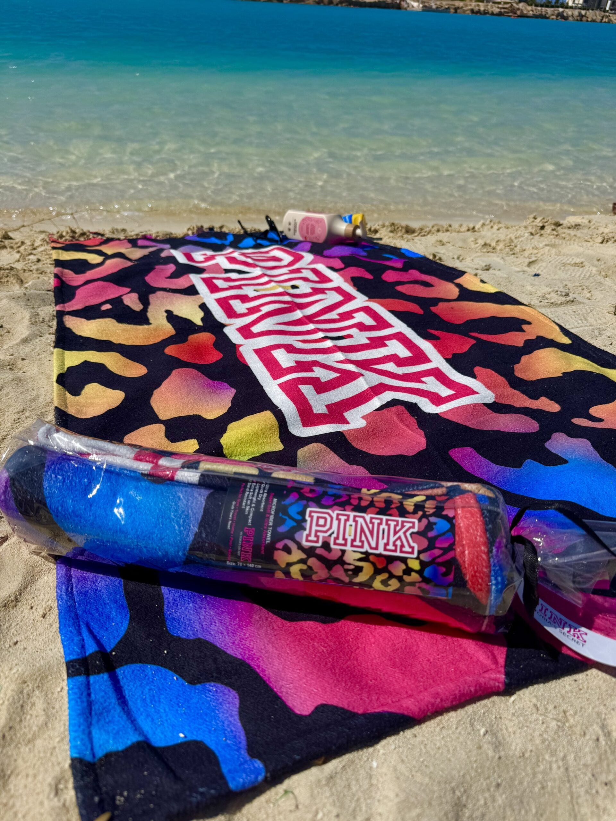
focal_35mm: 24
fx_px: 569
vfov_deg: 71.6
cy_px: 410
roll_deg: -3.6
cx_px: 308
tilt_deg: -34.8
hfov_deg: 56.8
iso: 80
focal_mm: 6.76
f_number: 1.78
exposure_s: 1/12346
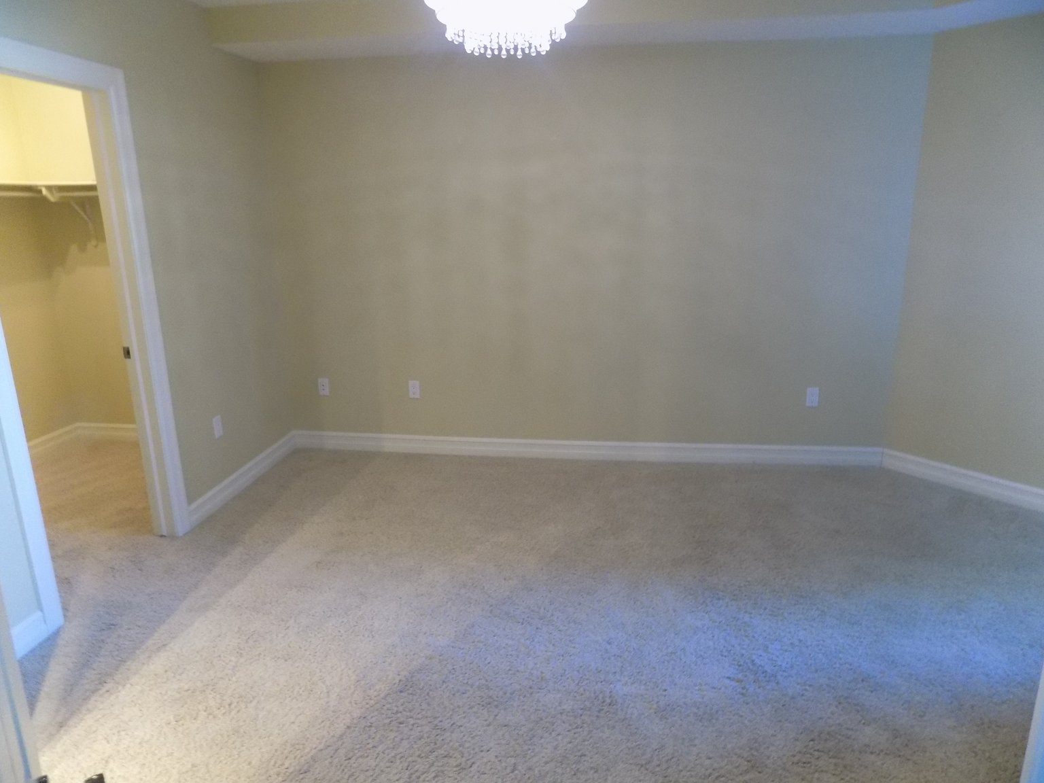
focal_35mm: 23
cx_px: 522
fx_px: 694
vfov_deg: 58.9
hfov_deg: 73.9
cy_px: 392
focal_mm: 4
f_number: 3.1
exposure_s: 1/13
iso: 400
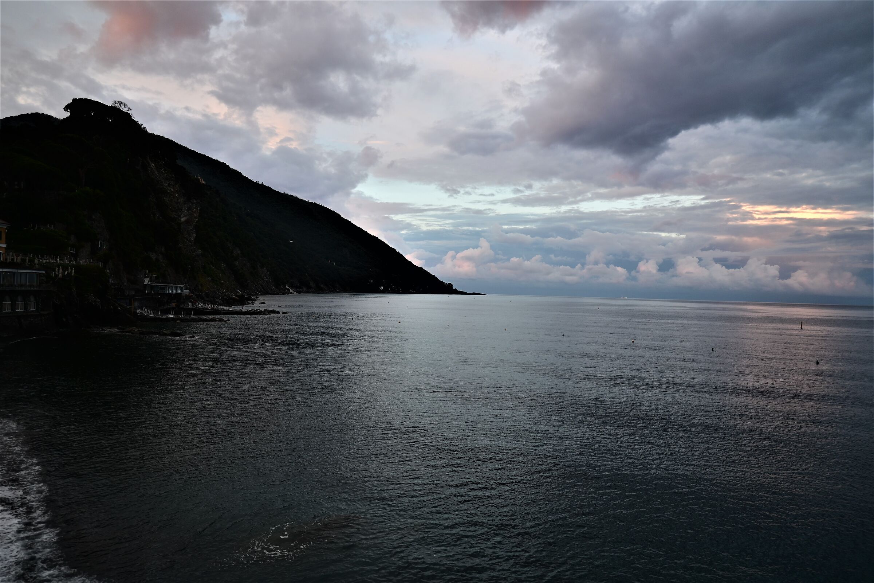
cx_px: 437
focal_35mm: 24
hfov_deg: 73.7
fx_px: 583
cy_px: 292
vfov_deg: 53.1
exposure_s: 1/50
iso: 100
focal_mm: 16
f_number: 3.5
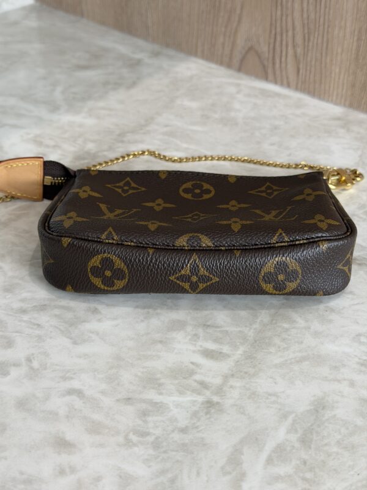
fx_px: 679
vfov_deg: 39.7
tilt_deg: -36.2
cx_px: 184
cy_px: 245
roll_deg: +0.0
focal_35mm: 48
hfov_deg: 30.3
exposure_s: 1/60
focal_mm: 6.76
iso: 50
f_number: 1.78
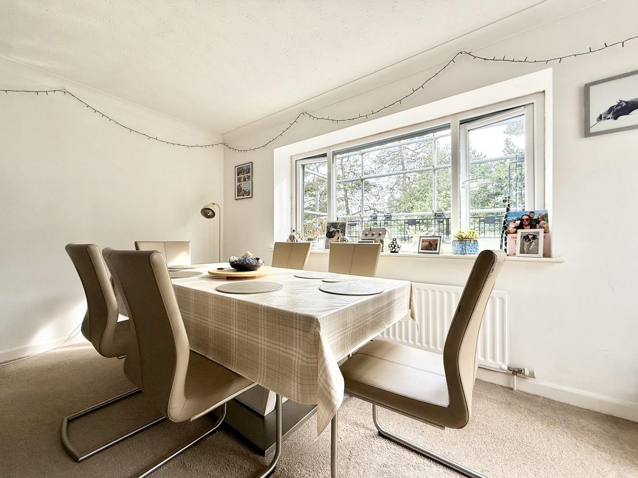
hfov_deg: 102.1
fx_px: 258
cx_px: 319
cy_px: 239
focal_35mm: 14
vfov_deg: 85.7
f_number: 2.2
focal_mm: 2.22
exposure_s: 1/154
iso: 50
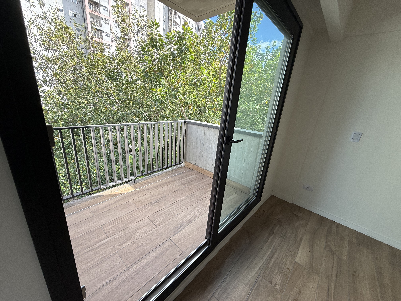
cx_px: 200
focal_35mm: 14
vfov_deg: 85.7
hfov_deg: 102.1
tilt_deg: -17.5
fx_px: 162
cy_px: 150
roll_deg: -4.5
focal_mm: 2.22
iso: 50
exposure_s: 1/163
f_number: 2.2
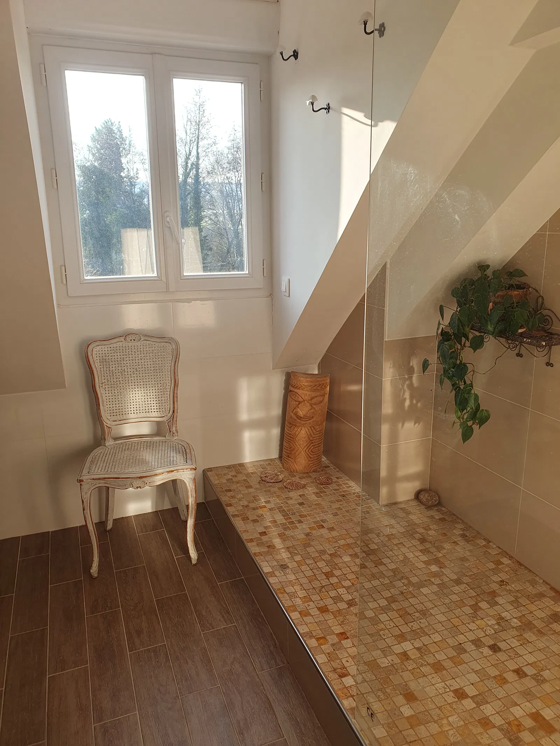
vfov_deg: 67.3
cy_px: 373
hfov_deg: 53.1
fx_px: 561
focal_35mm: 26
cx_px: 280
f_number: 2.4
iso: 50
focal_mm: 4.32
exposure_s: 1/202
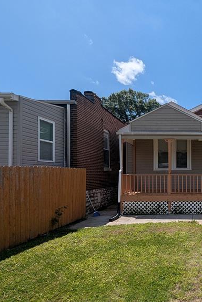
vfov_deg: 73.3
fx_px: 202
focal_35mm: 24
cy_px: 172
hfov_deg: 45.0
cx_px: 203
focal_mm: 1.95
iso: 47
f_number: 2.2
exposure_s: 1/2083
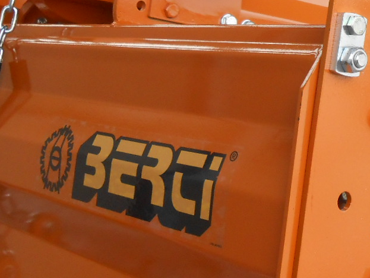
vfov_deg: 18.8
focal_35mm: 77
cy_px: 25
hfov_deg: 24.2
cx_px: 366
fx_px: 824
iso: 200
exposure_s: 1/250
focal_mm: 5.3
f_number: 3.8
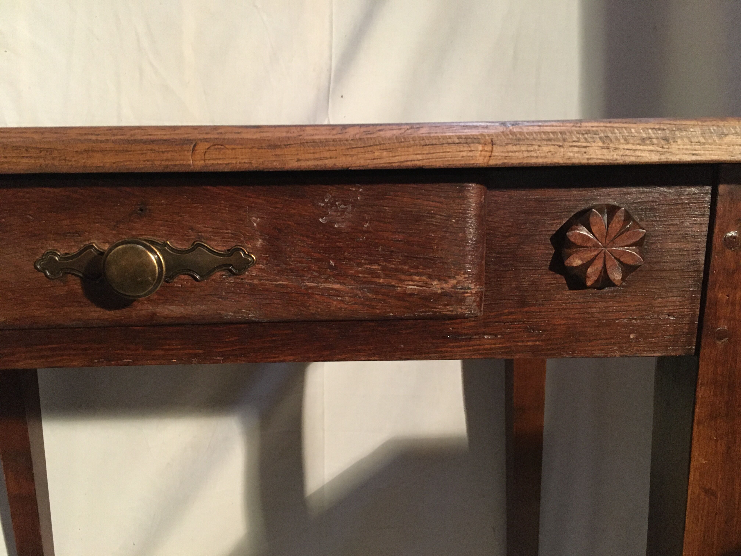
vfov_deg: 48.2
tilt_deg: -12.1
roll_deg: +0.9
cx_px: 370
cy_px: 278
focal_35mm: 29
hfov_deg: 61.7
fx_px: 621
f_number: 2.2
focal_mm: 4.15
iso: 250
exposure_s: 1/25
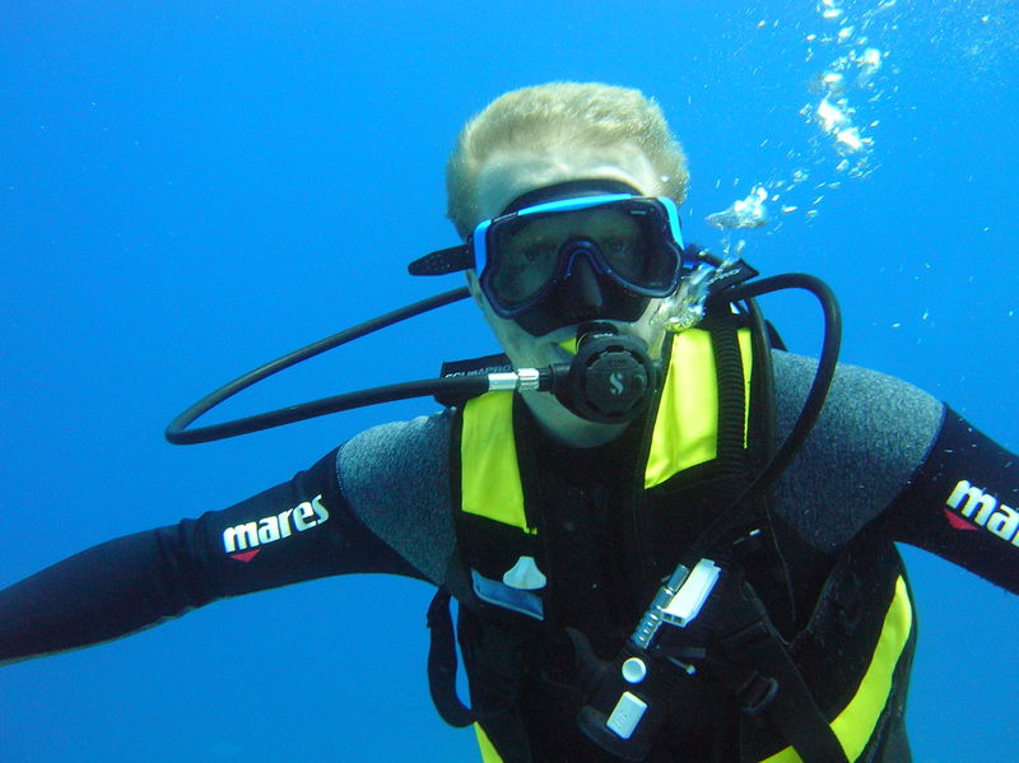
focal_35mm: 34
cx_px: 510
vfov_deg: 41.8
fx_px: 1000
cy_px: 382
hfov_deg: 54.0
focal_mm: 5.7
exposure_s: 1/55
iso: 50
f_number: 4.9
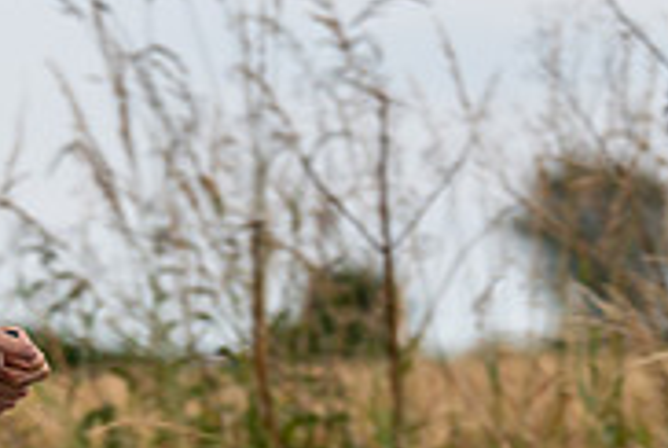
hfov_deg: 6.3
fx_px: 5966
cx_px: -301
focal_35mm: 321
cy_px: 431
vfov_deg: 4.3
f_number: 3.2
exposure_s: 1/1000
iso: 250
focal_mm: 101
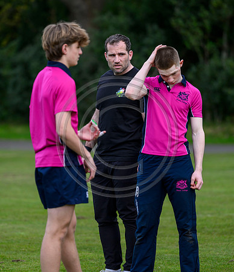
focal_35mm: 284
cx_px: 97
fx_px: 2350
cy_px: 131
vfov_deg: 6.6
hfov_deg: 5.7
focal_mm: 200
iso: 250
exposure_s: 1/1250
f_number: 3.2
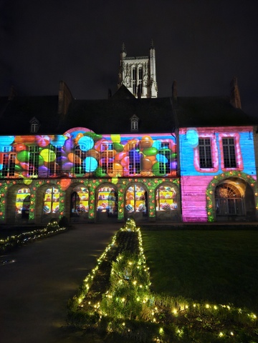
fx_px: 229
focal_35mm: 23
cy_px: 172
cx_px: 129
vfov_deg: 73.9
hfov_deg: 58.9
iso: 1000
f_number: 1.8
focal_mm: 5.4
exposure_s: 1/17
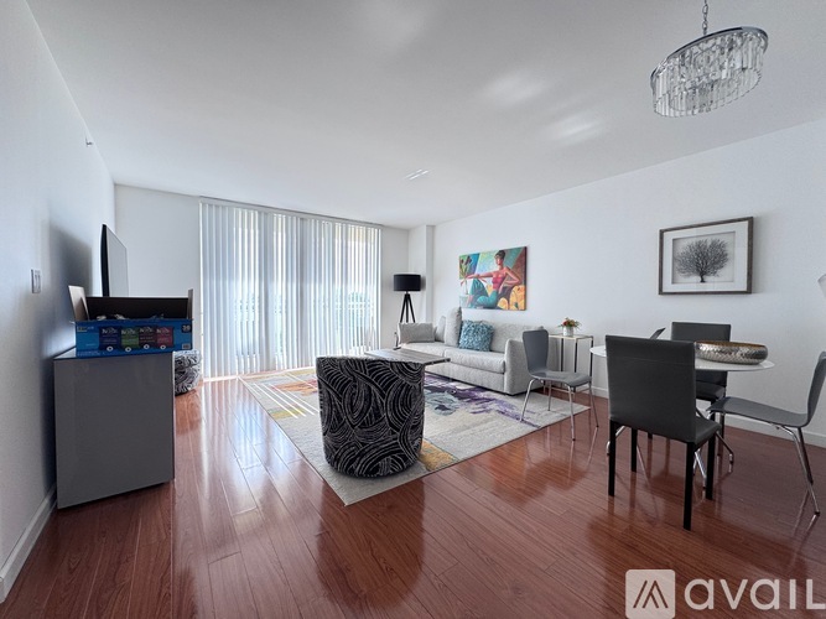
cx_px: 413
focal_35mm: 14
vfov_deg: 85.7
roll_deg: -0.5
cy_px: 310
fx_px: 334
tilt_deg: -2.3
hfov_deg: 102.1
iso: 80
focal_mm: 2.22
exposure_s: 1/99
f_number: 2.2
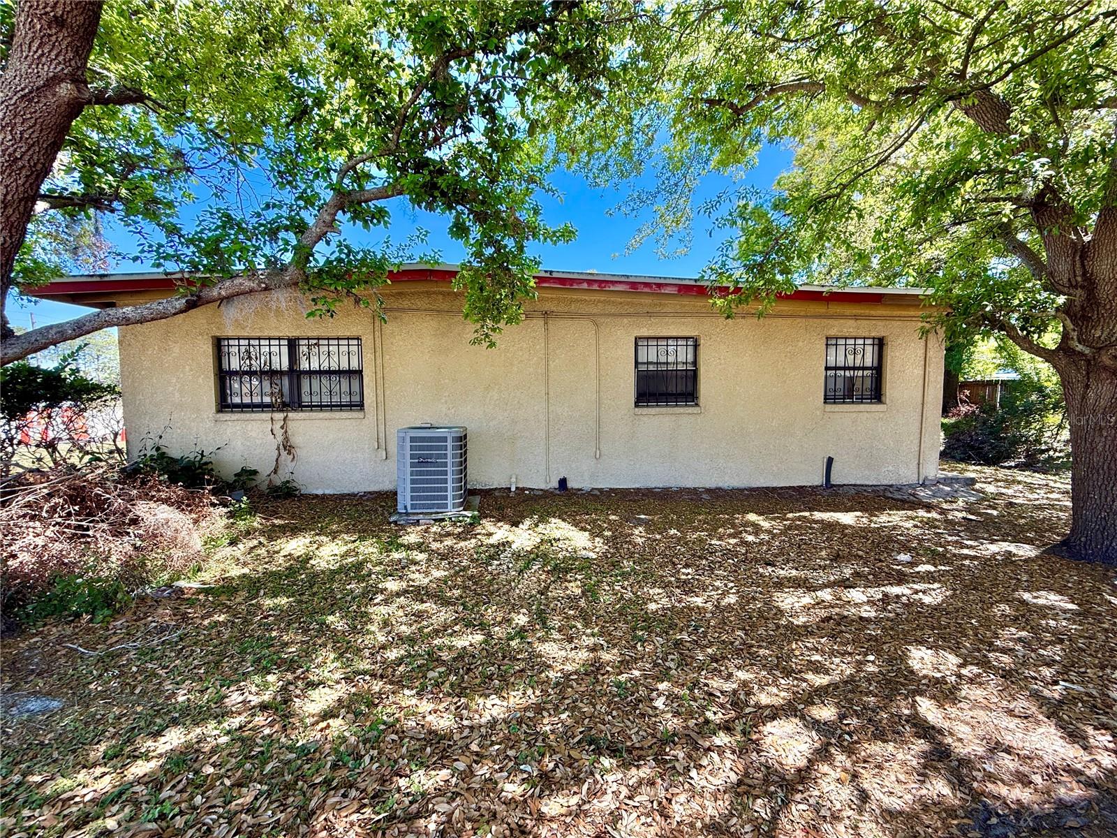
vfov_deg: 85.7
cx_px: 558
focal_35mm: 14
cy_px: 419
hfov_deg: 102.1
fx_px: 452
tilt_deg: -2.6
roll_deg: +0.7
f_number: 2.2
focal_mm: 2.22
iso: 64
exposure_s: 1/214
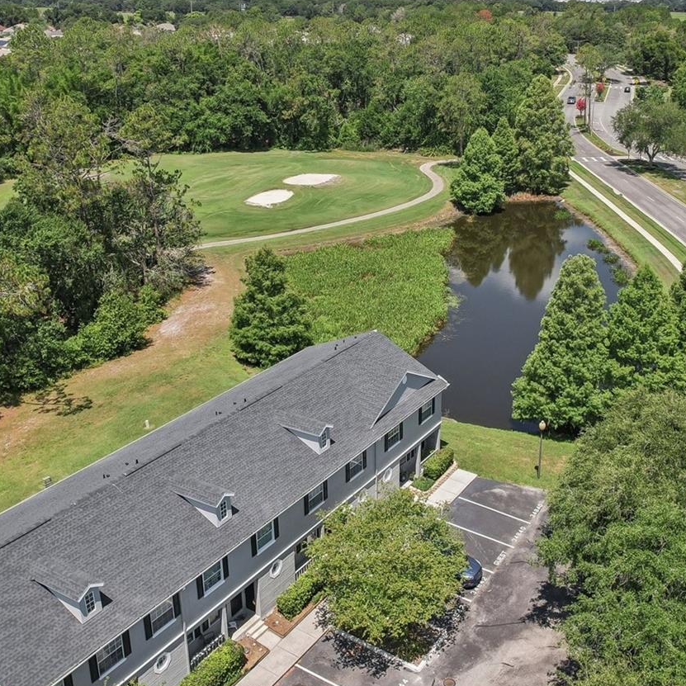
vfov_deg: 45.9
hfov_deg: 45.6
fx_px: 807
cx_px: 433
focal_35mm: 36
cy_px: 286
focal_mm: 8.4
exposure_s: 1/1600
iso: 110
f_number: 2.8
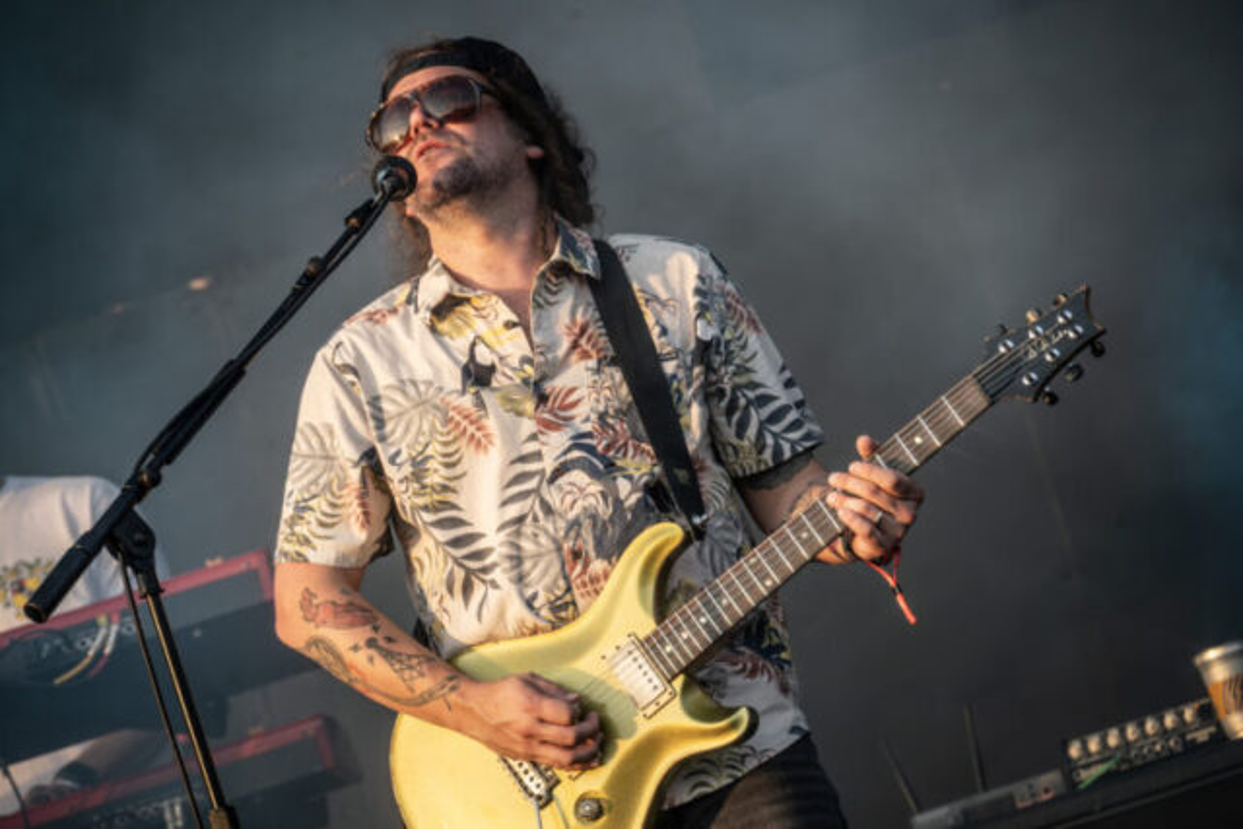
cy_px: 414
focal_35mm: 260
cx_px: 622
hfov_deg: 7.9
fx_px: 8979
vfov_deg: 5.3
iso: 400
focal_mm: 260
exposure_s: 1/160
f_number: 8
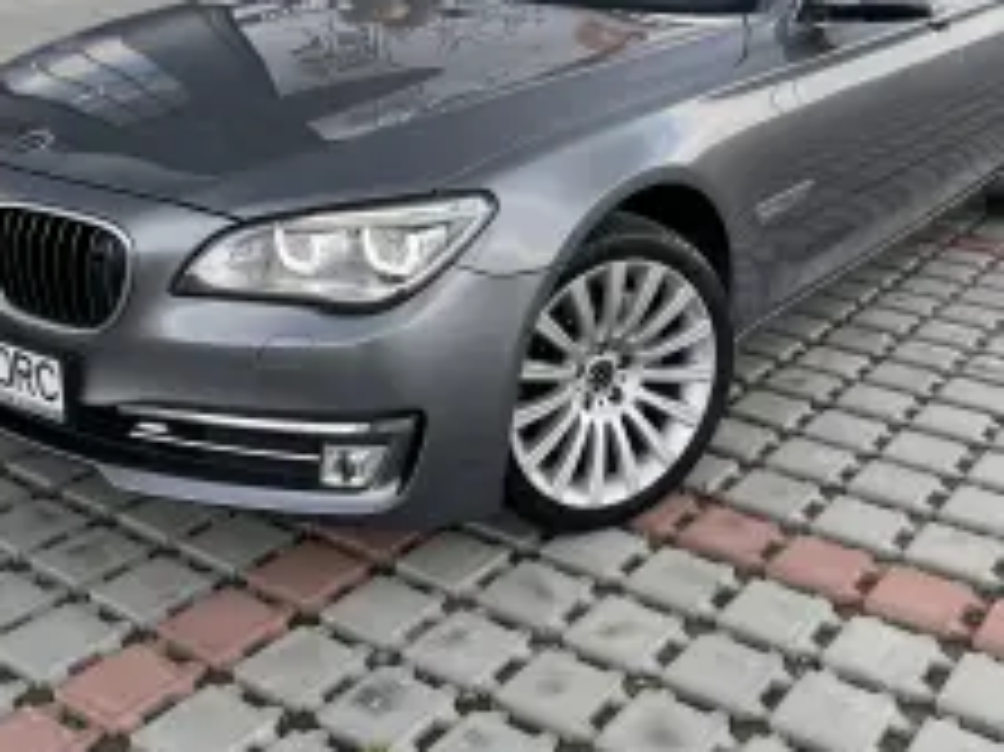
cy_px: 185
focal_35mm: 42
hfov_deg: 44.7
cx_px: 572
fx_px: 1218
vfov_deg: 33.6
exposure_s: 1/227
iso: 32
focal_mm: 5.1
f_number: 1.6
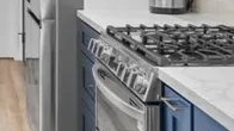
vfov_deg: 12.9
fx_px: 558
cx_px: -29
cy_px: -45
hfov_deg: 22.3
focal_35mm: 90
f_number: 9.5
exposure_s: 1/2
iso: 320
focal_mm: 20
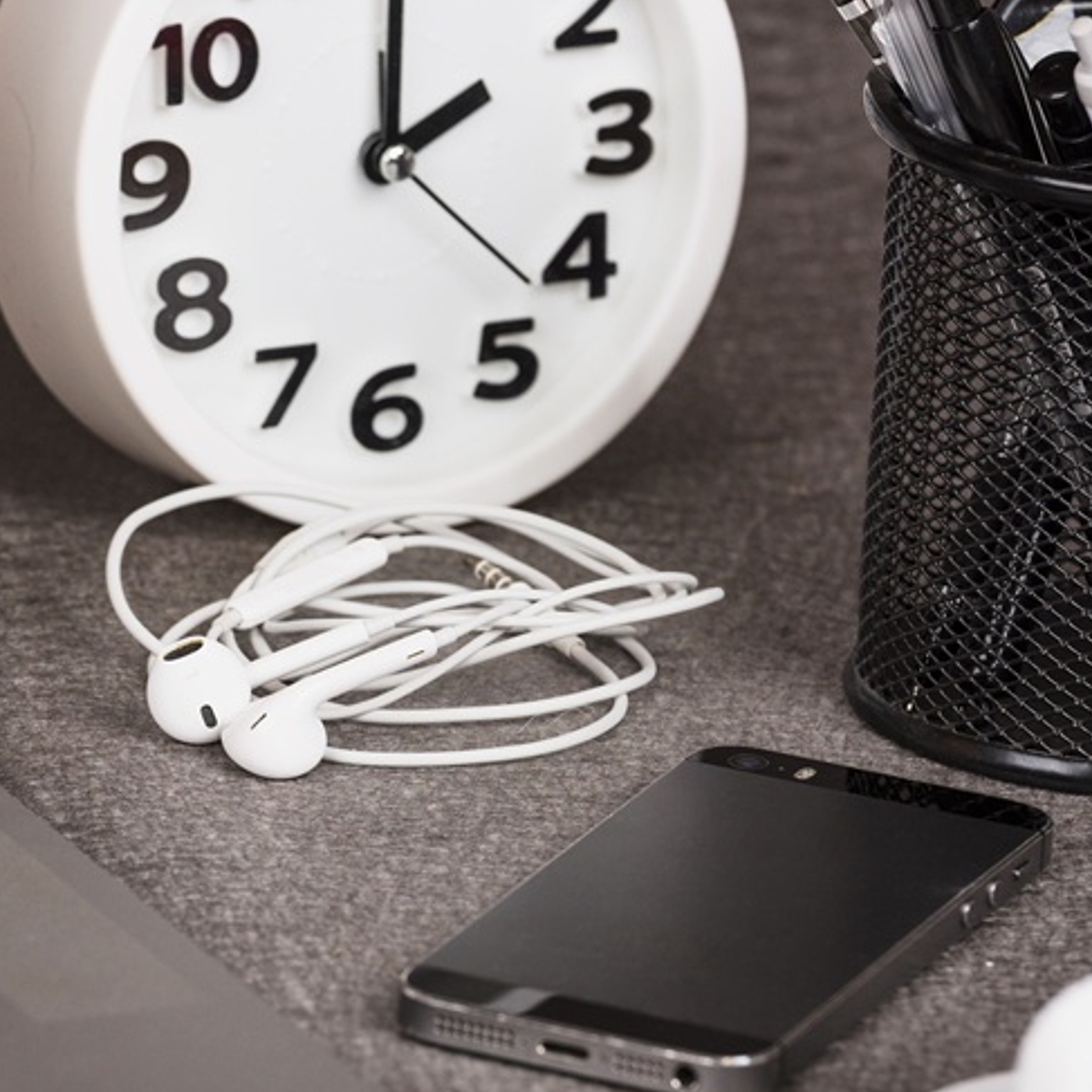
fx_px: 16953
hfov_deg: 3.7
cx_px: 94
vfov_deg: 3.7
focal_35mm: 475
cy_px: 584
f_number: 6.3
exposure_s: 1/60
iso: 250
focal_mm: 200
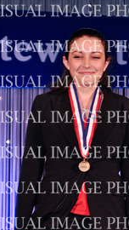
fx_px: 1190
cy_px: 170
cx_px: 102
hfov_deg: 6.2
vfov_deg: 11.0
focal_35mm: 196
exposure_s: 1/60
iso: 400
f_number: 2.8
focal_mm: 75
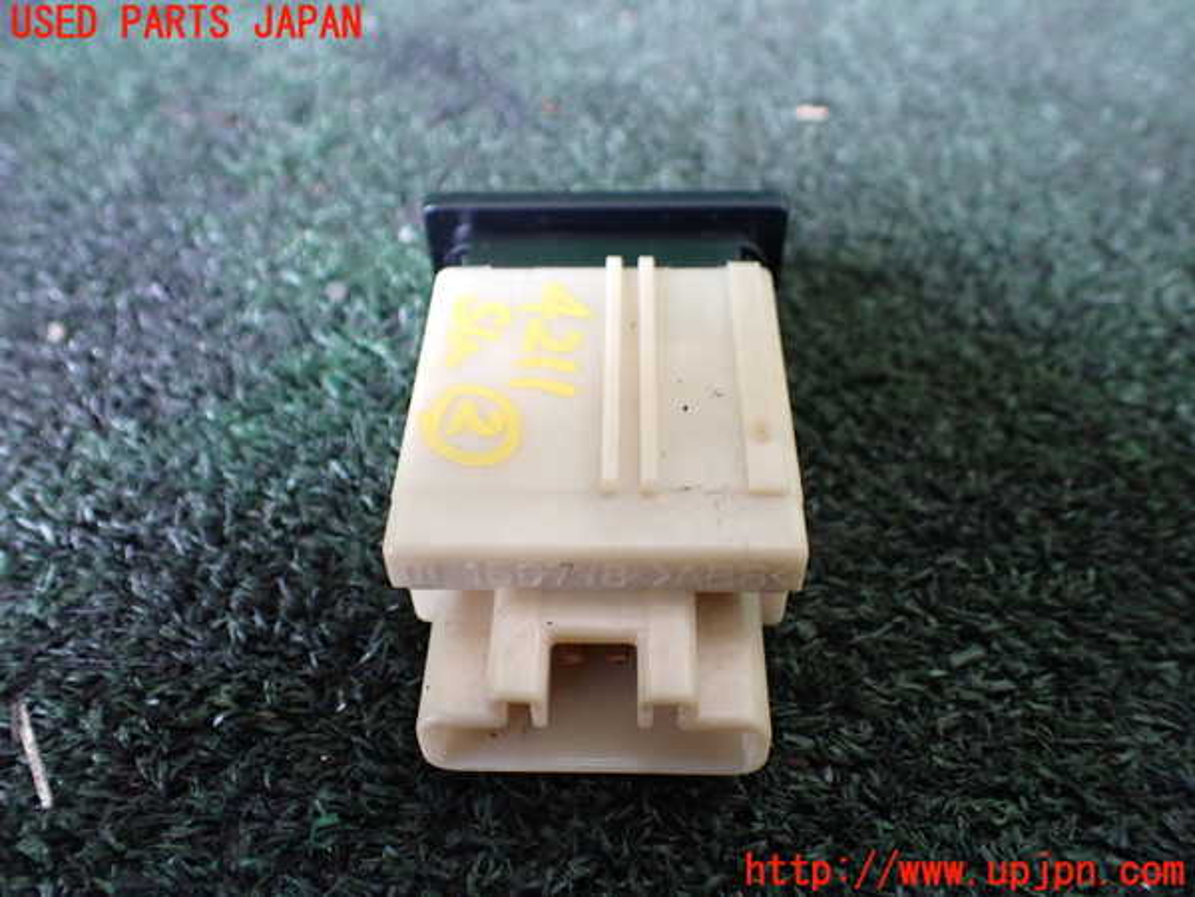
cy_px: 448
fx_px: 1036
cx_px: 598
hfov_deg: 60.0
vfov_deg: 46.8
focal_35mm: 30
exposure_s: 1/125
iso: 800
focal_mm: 5.4
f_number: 2.3
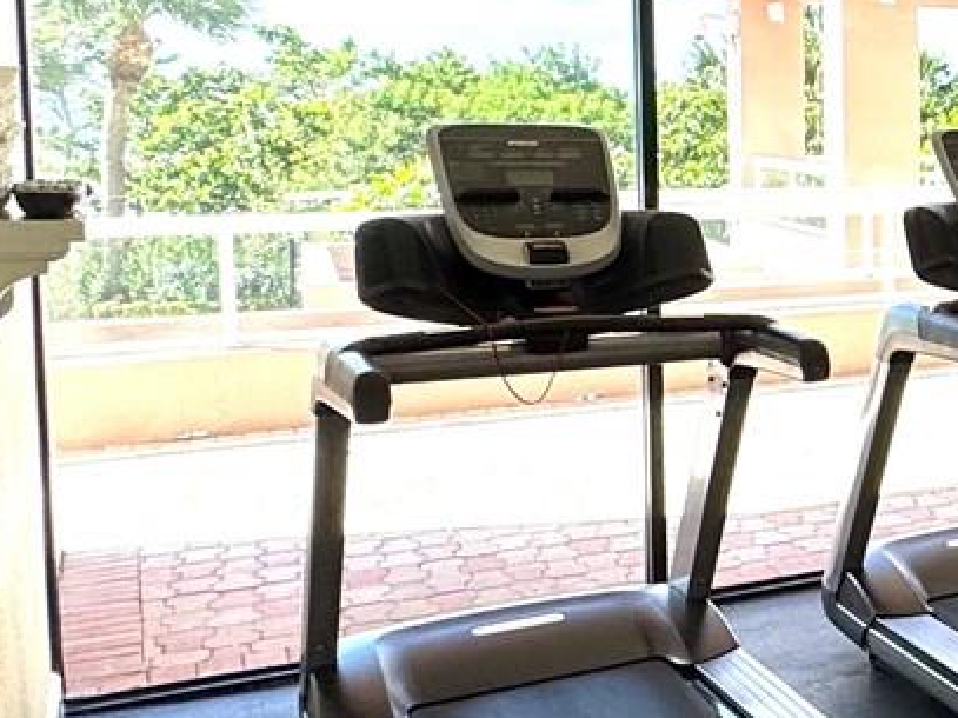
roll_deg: -0.6
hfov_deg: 25.1
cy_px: 231
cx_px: 1495
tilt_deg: -4.5
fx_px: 1522
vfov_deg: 26.4
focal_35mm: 55
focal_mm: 2.22
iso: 40
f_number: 2.2
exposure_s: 1/279
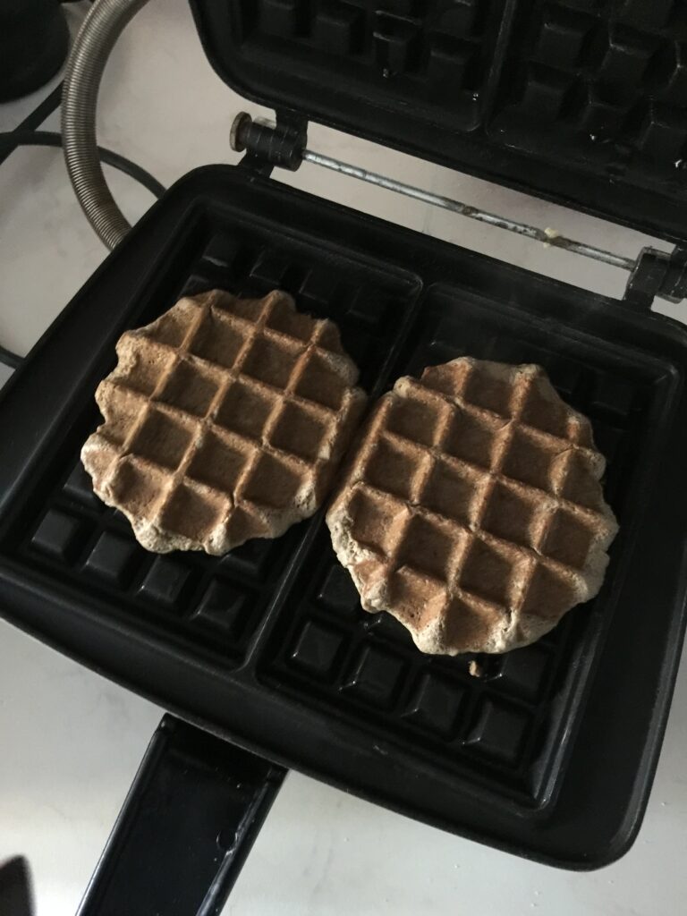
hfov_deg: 48.2
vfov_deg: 61.7
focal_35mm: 29
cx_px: 344
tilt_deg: -66.6
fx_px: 767
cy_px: 458
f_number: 2.2
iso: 200
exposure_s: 1/8
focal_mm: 4.15
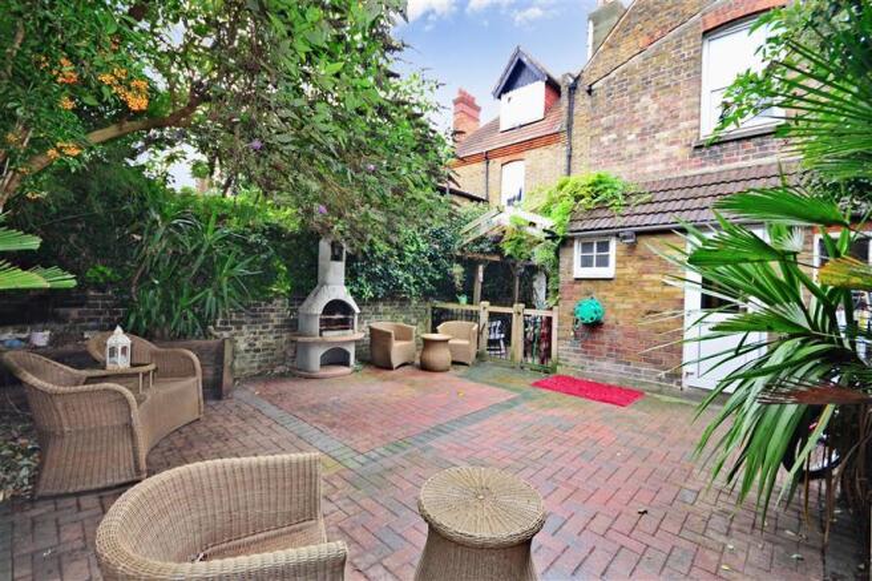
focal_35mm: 15
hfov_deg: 100.4
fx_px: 363
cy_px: 290
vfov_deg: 77.3
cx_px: 436
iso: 400
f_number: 5.6
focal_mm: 10
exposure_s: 1/25
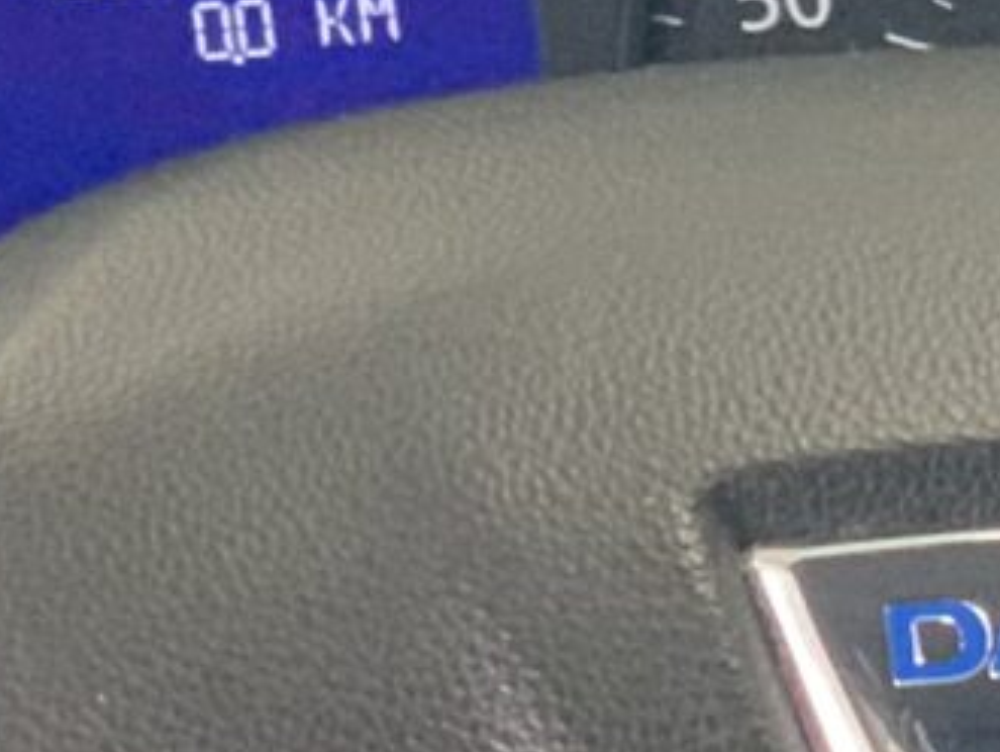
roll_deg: +0.3
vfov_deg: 3.7
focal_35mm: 403
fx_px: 11650
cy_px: 788
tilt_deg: -13.0
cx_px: 1024
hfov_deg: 4.9
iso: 200
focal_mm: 6
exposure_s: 1/60
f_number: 2.4
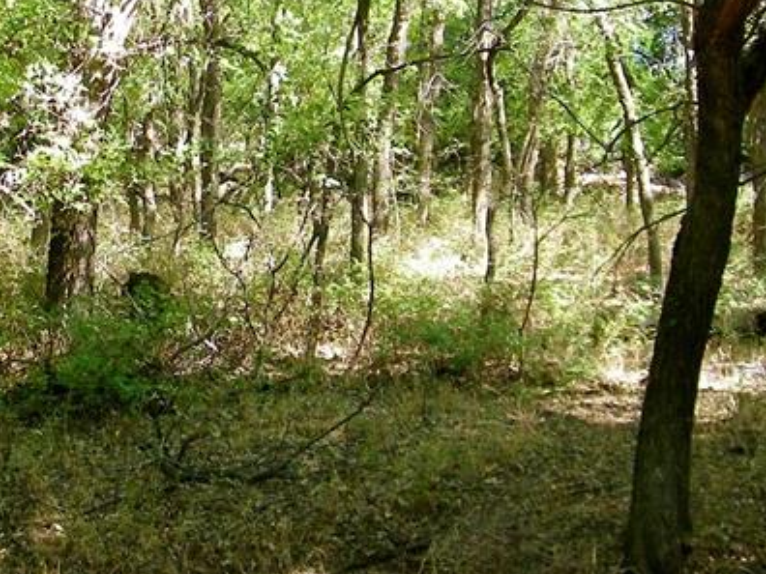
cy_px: 265
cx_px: 182
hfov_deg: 22.0
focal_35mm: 88
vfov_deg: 16.8
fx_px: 1947
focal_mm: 6
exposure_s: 1/60
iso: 80
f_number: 3.6
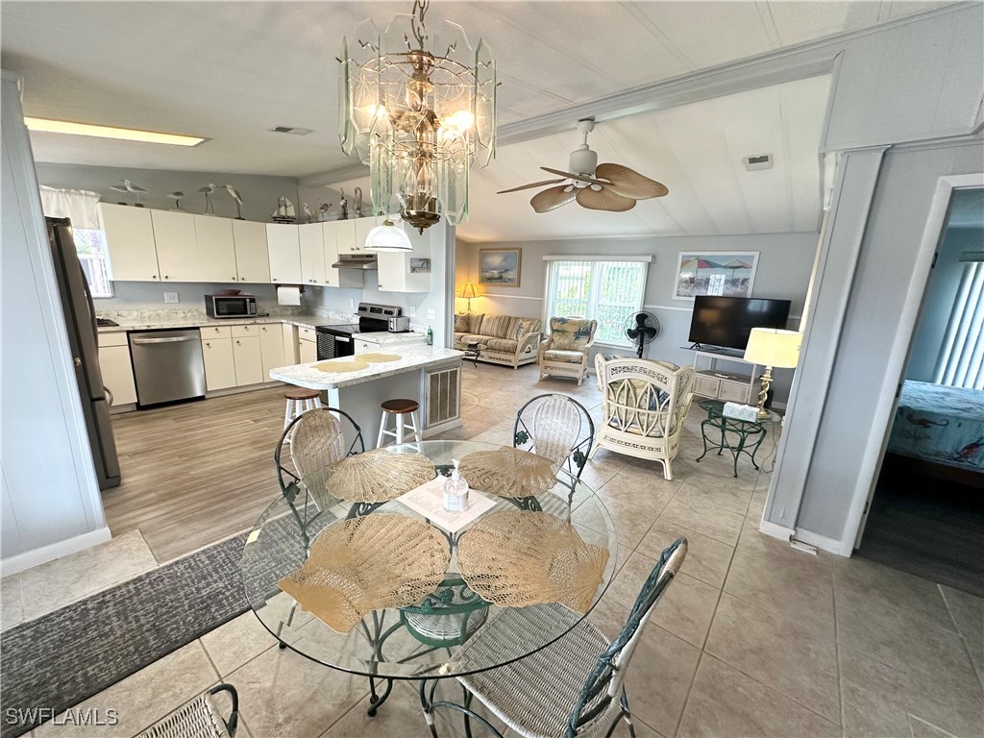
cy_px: 369
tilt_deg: -13.0
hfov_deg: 102.1
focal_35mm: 14
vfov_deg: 85.7
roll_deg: -2.6
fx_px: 398
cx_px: 492
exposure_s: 1/120
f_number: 2.2
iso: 250
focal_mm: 2.22
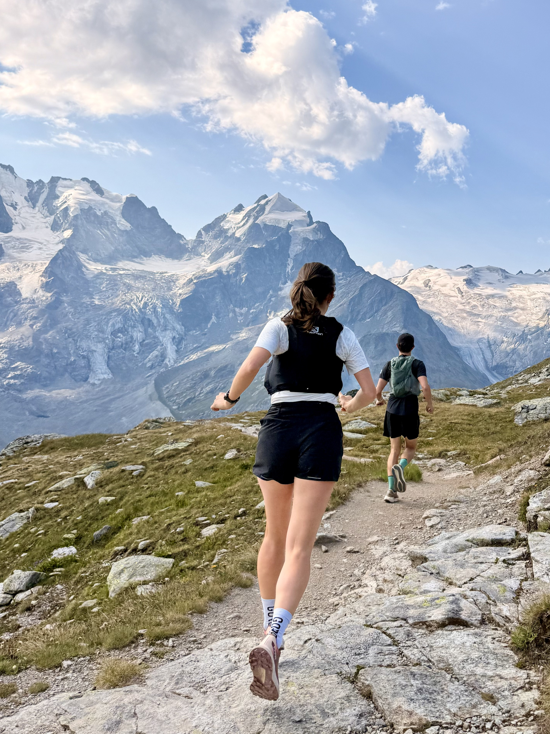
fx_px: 763
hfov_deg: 38.7
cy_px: 276
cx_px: 410
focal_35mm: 36
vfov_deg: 50.8
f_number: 1.78
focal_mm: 6.76
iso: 80
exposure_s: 1/5319
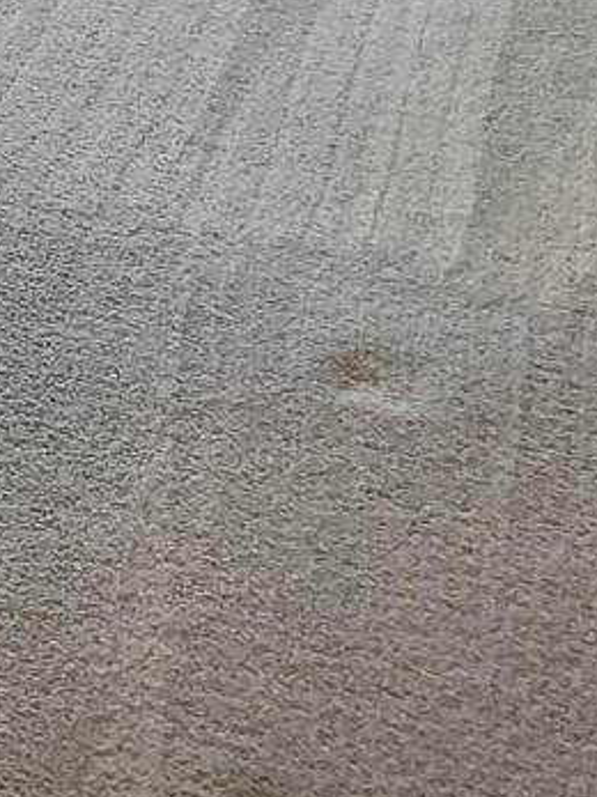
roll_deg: +1.1
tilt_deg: -9.3
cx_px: -937
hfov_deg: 8.8
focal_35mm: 150
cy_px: -843
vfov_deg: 11.7
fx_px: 3451
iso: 80
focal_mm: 4.25
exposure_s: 1/120
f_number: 1.8
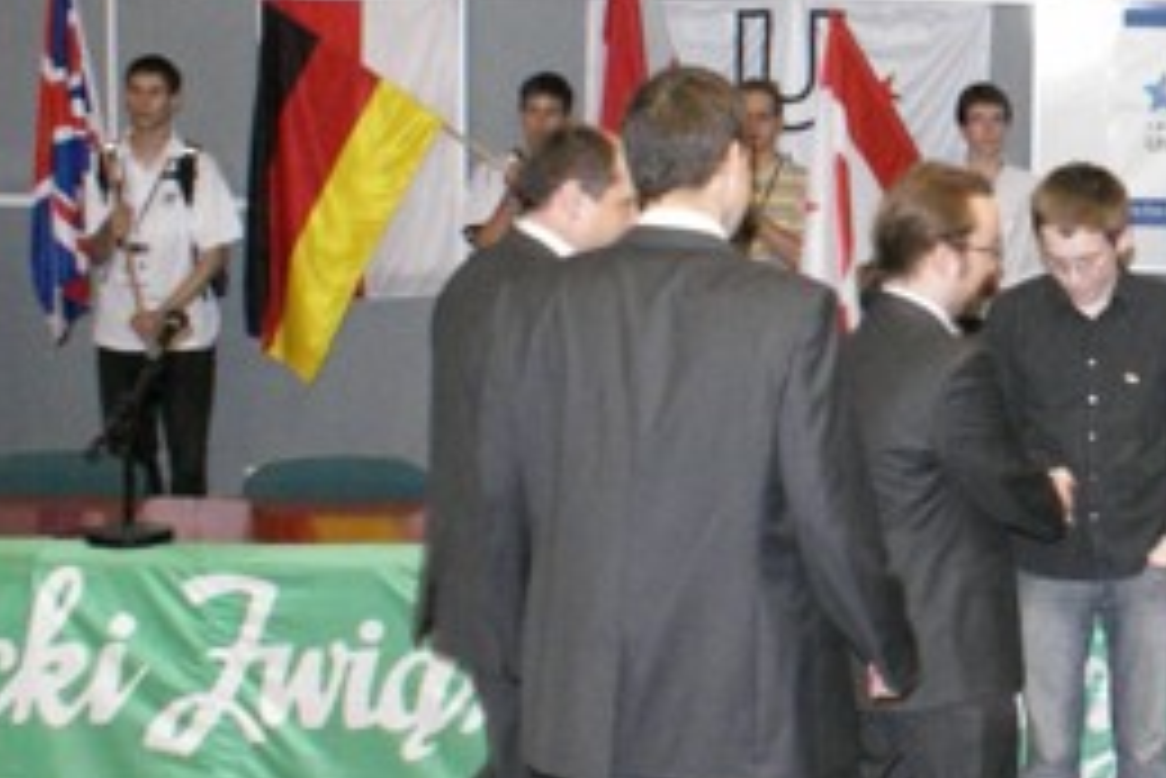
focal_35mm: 73
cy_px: 306
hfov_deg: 24.8
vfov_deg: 18.7
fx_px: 2366
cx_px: 1423
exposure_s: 1/25
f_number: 5.6
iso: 1600
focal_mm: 18
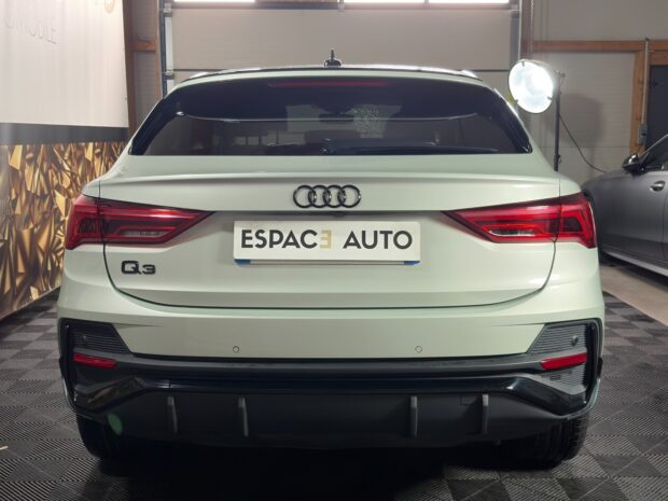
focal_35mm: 40
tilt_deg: -7.9
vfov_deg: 36.0
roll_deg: +0.9
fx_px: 772
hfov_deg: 46.8
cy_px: 250
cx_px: 334
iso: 125
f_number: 1.6
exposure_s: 1/60
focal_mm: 5.96
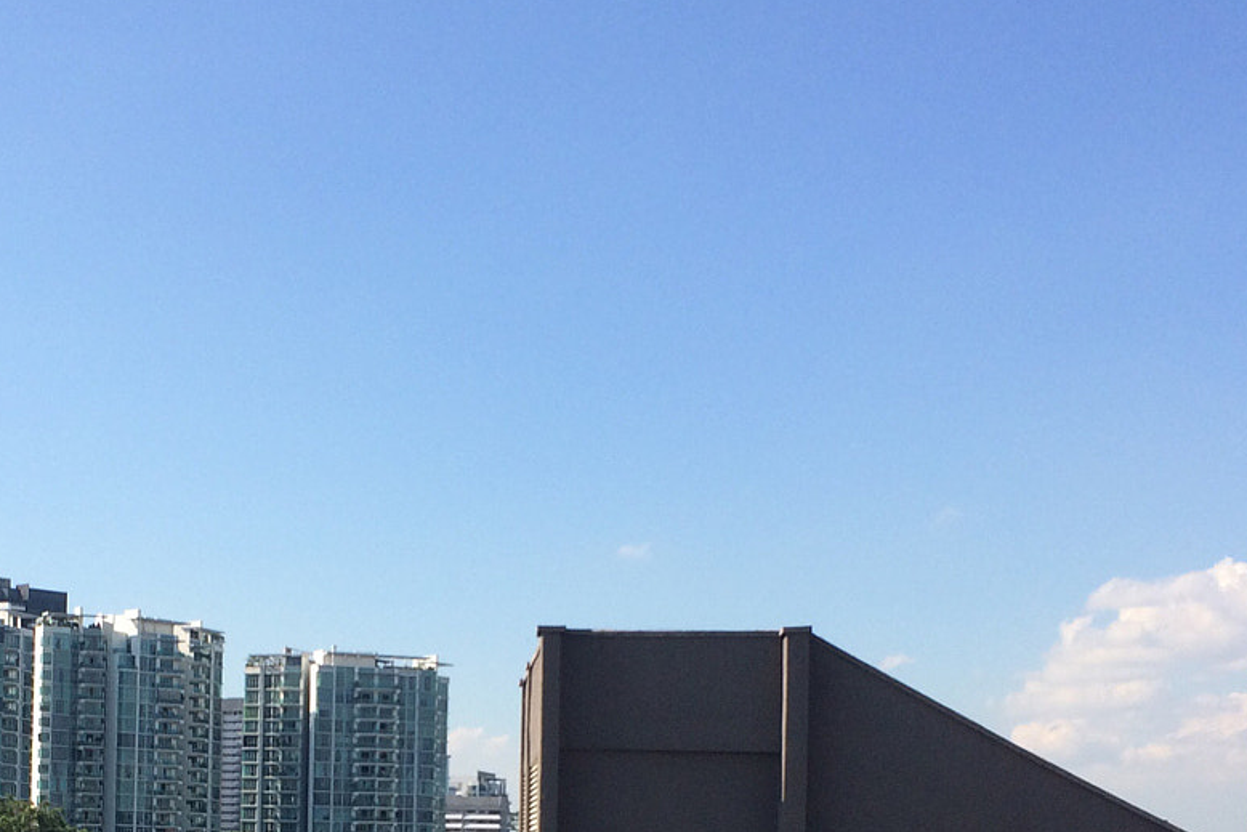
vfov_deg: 21.2
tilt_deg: -0.7
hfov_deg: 32.0
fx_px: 2148
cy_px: 824
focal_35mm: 62
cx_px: 386
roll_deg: -0.8
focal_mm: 4.15
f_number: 2.2
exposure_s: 1/1953
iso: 32
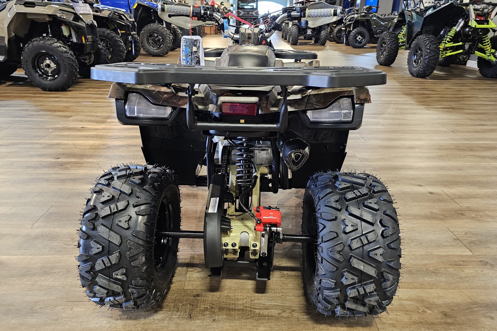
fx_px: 331
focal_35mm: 24
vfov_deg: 53.1
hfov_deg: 73.7
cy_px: 162
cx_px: 248
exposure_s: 1/60
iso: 800
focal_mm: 6.3
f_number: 1.7
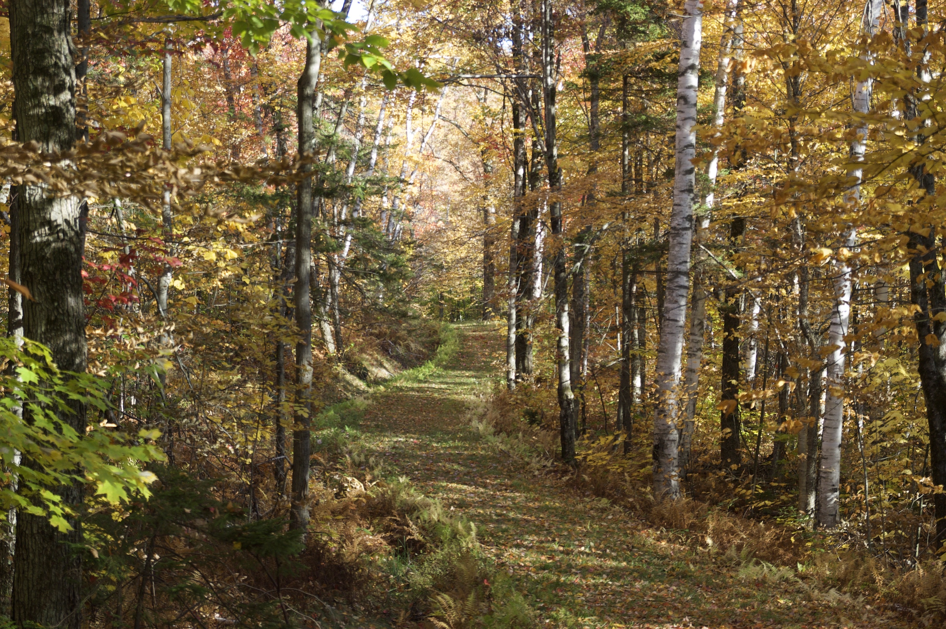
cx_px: 473
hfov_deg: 29.3
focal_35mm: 69
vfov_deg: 19.7
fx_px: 1812
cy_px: 314
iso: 200
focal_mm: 46
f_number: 5
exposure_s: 1/90
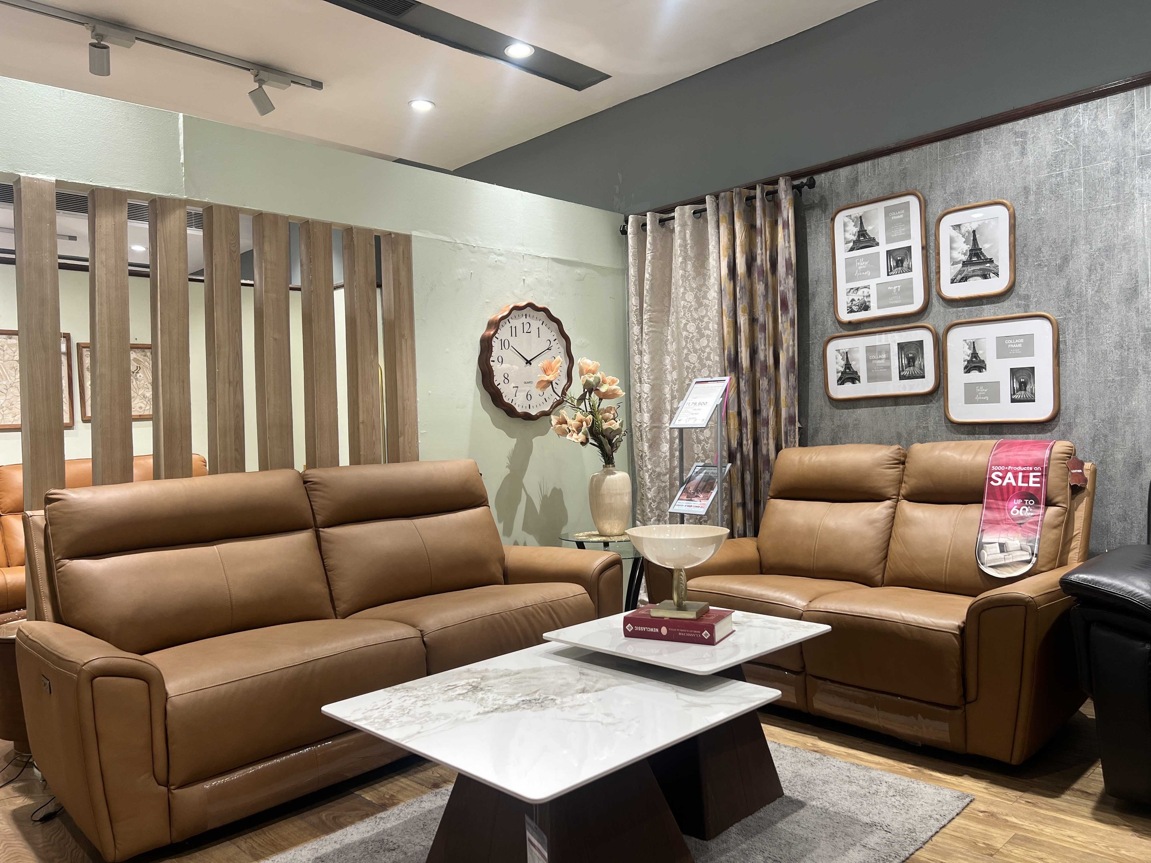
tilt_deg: -0.4
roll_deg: +1.8
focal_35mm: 26
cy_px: 432
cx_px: 576
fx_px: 865
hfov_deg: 67.3
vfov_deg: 53.1
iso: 64
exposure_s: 1/100
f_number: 1.5
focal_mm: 5.7
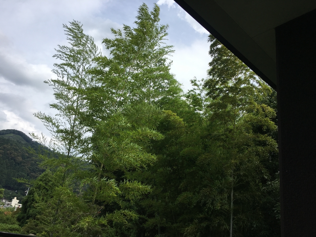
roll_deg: -8.6
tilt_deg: +23.7
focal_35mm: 29
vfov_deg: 48.2
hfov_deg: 61.7
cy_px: 118
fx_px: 265
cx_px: 158
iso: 25
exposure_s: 1/2079
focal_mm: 4.15
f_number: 2.2
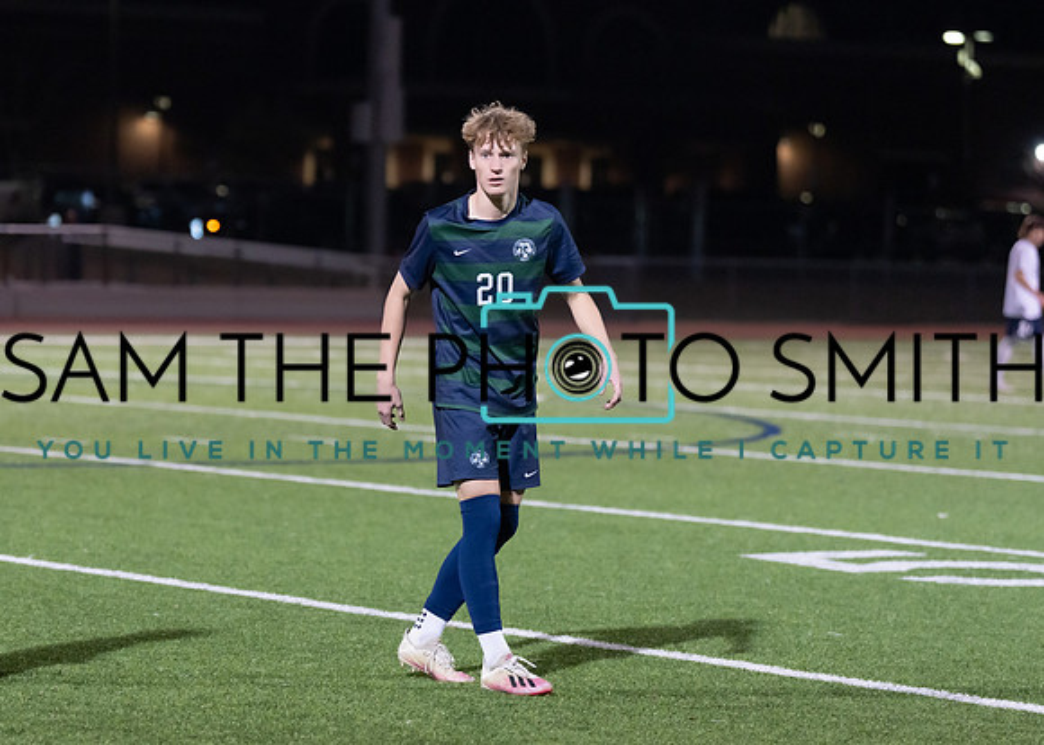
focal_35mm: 154
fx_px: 4556
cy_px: 392
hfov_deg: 13.1
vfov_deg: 9.4
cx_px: 407
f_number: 2.8
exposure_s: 1/1000
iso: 2000
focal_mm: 117
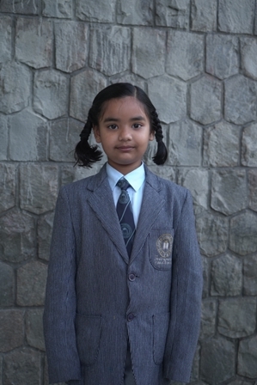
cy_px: 192
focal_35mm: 47
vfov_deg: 41.9
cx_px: 128
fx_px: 503
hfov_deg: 28.7
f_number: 5.6
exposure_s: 1/100
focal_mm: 47
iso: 250
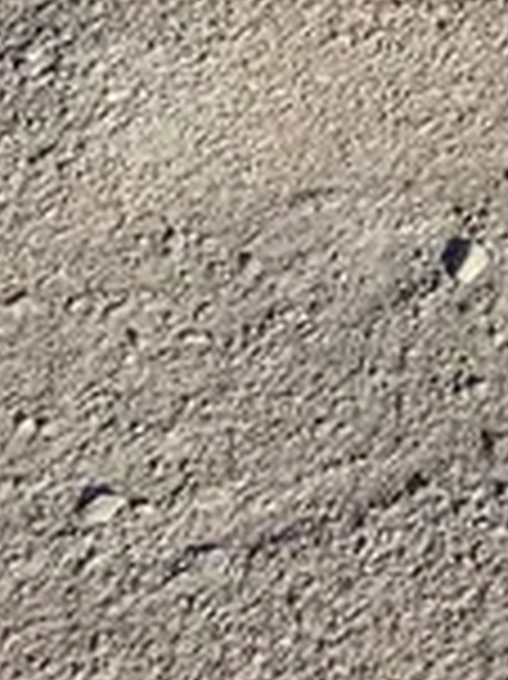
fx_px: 2469
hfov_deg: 10.8
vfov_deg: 13.8
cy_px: -579
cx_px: 998
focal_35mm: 126
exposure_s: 1/2463
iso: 32
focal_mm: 4.25
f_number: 1.8
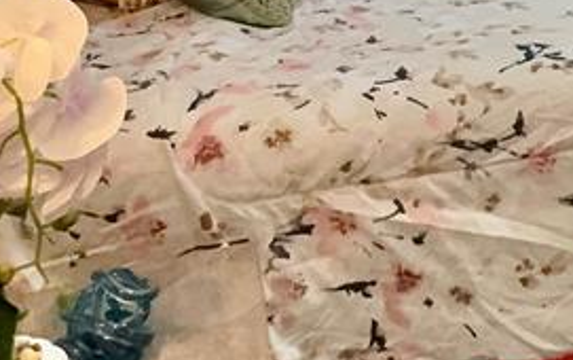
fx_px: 875
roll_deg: +1.2
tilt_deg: -5.3
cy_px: -165
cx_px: 573
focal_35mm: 56
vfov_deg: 20.3
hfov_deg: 33.2
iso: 200
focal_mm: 2.22
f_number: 2.2
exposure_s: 1/60
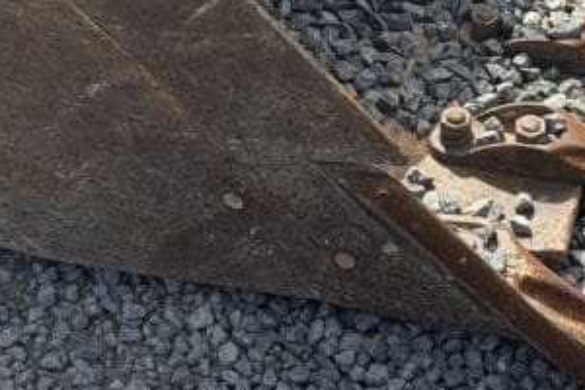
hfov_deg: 13.7
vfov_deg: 8.9
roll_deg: +1.1
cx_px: 298
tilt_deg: -33.9
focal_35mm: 150
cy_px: -217
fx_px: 2437
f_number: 1.78
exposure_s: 1/1923
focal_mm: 6.76
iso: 64
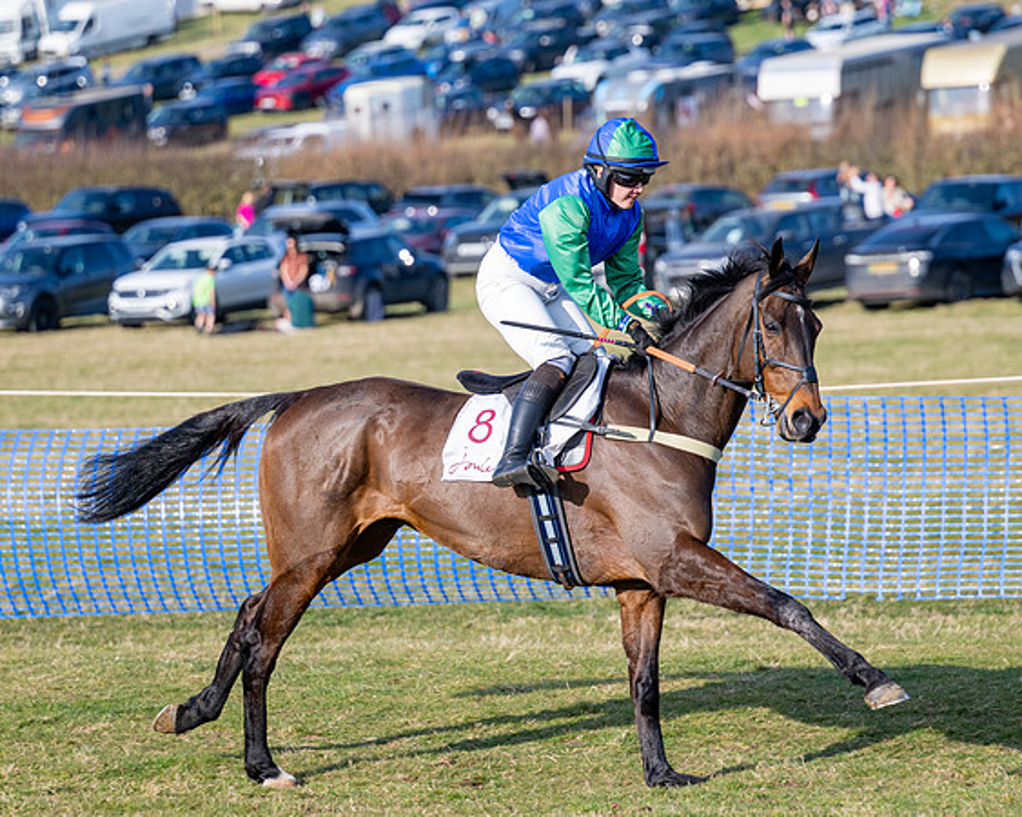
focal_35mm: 195
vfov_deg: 7.9
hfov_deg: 9.9
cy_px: 409
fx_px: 5899
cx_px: 508
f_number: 2.8
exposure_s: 1/1250
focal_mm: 115
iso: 100
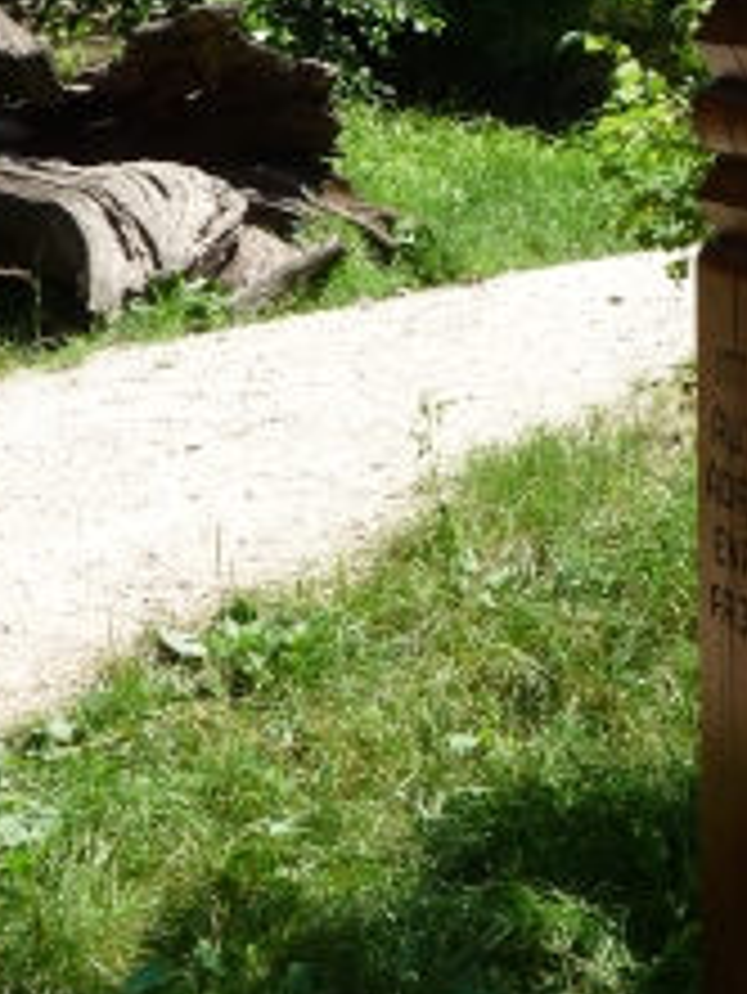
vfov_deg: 23.2
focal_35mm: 84
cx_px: 544
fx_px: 2415
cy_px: 405
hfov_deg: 17.5
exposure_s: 1/200
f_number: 5
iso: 100
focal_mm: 5.2
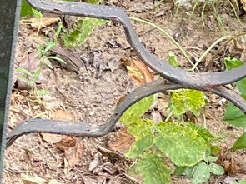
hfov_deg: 7.6
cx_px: -160
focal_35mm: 254
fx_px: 1804
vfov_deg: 5.8
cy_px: 249
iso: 160
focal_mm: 6
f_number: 2
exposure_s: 1/113
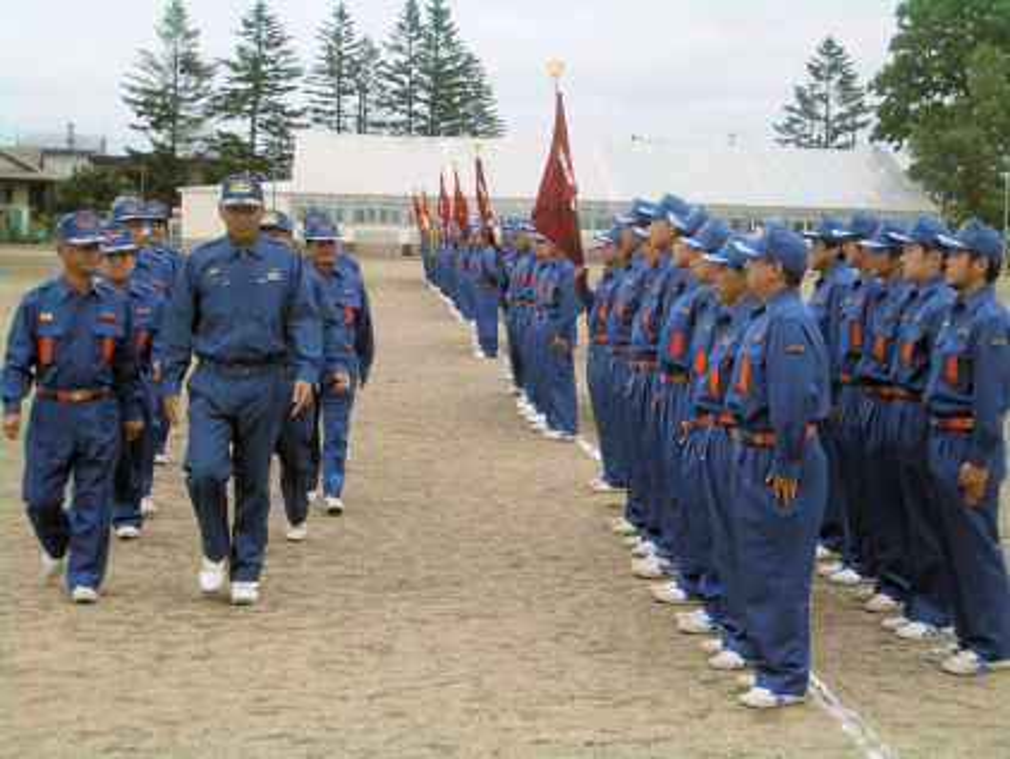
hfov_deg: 26.3
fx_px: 2160
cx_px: 505
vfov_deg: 19.9
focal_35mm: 74
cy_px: 380
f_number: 3.9
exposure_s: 1/400
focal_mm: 12.2
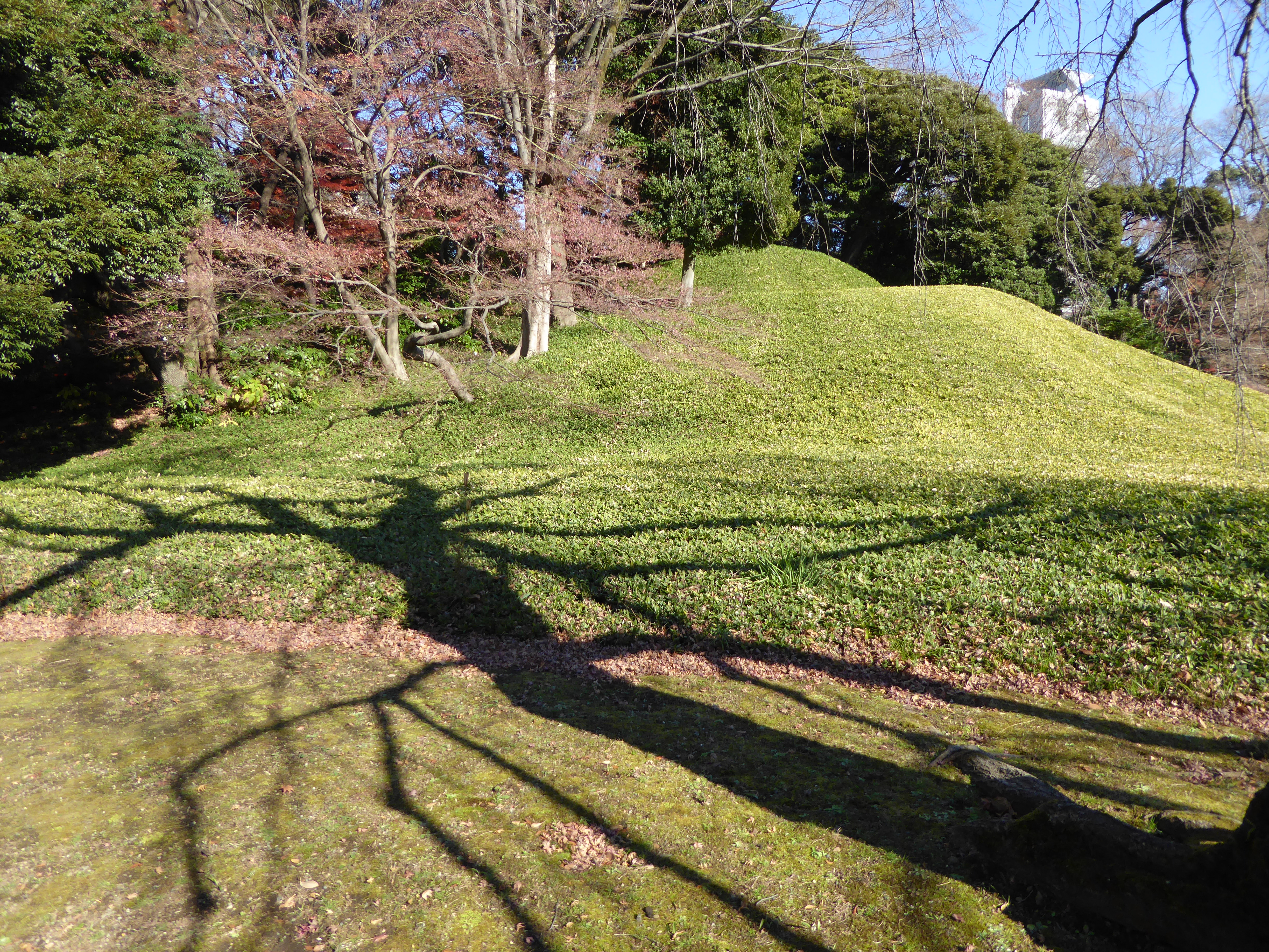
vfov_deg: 54.9
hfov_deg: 69.4
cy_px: 476
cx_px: 634
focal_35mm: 25
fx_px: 916
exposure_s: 1/400
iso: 100
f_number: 3.3
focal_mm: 4.3
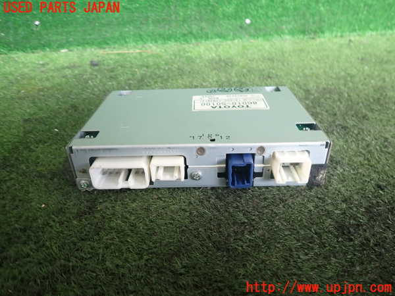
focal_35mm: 25
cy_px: 148
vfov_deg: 54.9
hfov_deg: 69.4
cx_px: 198
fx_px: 285
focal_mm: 4.5
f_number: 2
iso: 200
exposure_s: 1/80
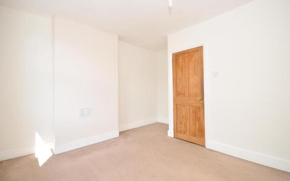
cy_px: 87
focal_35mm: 16
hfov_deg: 97.8
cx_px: 150
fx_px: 126
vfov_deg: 71.2
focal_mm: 10
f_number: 5.6
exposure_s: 1/125
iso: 400
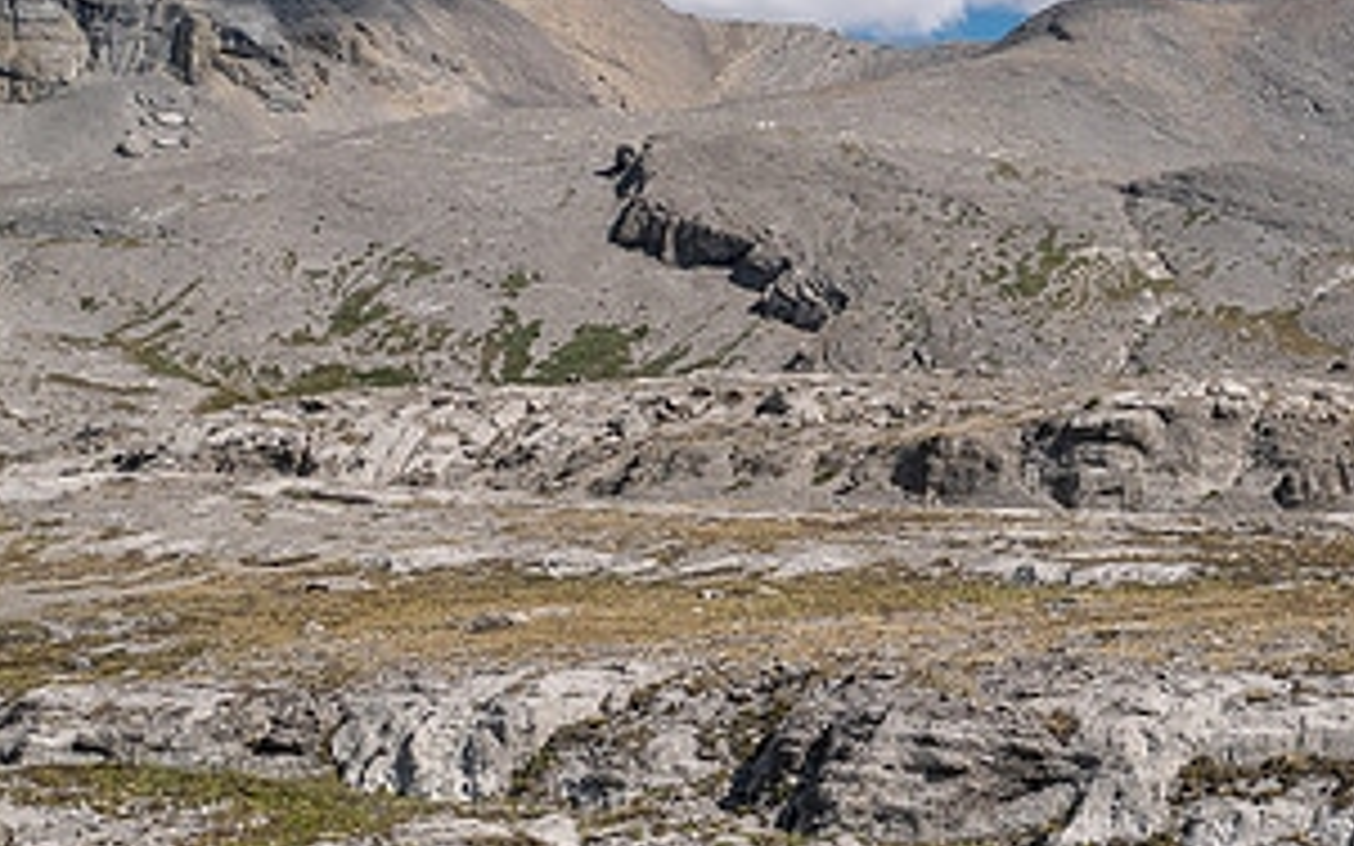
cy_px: 560
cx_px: 1228
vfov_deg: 26.2
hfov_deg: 38.2
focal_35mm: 49
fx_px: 1808
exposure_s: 1/320
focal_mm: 12
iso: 200
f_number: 8
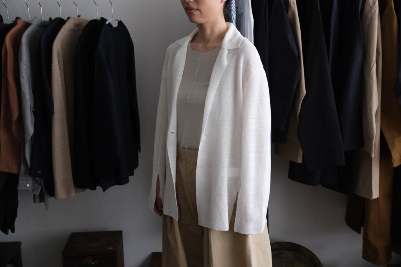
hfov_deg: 35.6
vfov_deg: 24.2
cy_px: 134
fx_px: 624
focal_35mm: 56
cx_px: 200
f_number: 4
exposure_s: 1/320
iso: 4000
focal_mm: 37
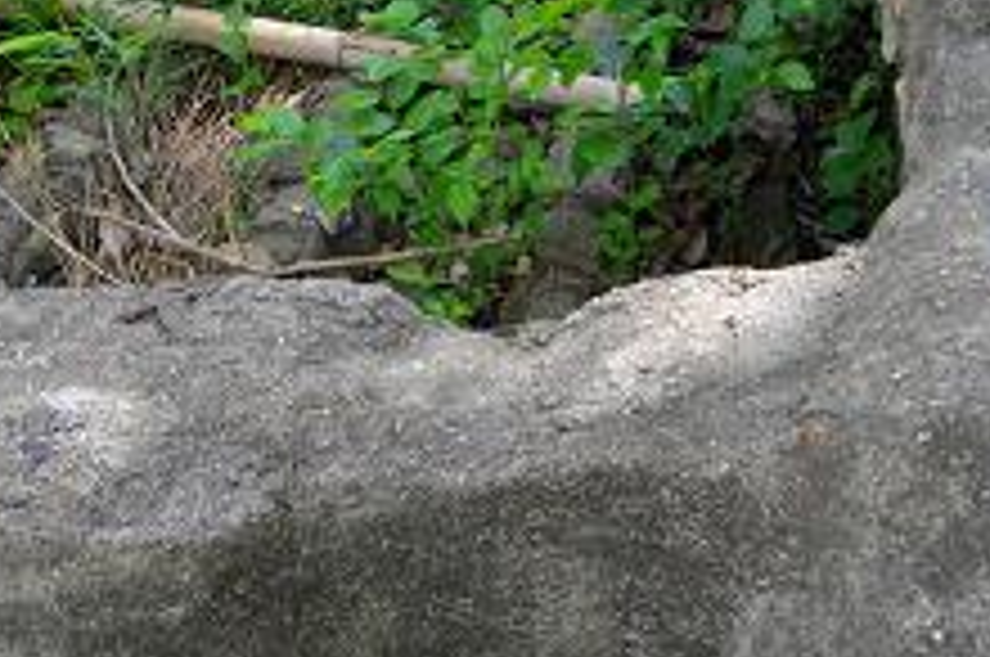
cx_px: 304
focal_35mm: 59
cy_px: 166
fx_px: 1620
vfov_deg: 22.7
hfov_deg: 33.6
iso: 100
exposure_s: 1/200
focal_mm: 5.7
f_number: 2.9
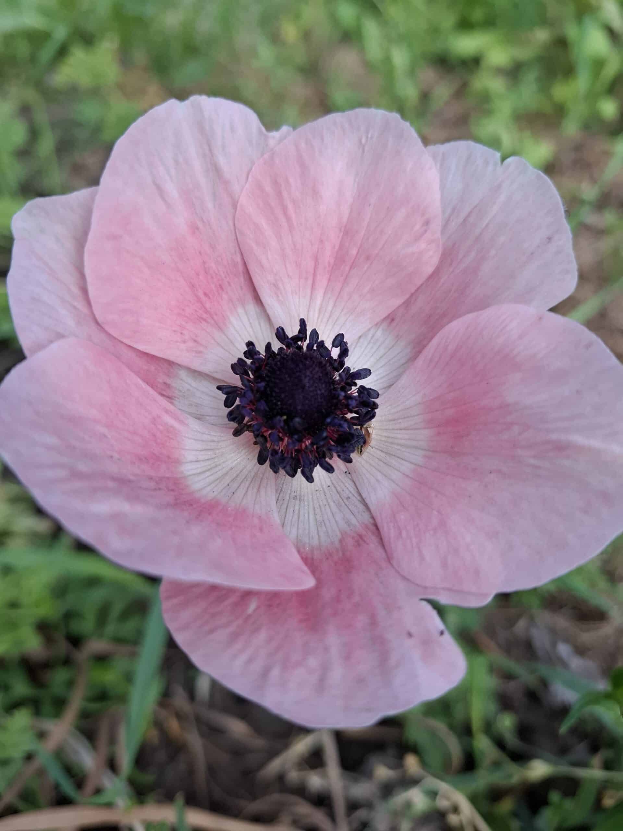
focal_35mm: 23
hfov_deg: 58.9
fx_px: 552
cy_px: 416
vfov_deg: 73.9
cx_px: 312
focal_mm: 5.54
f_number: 1.8
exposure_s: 1/517
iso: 50
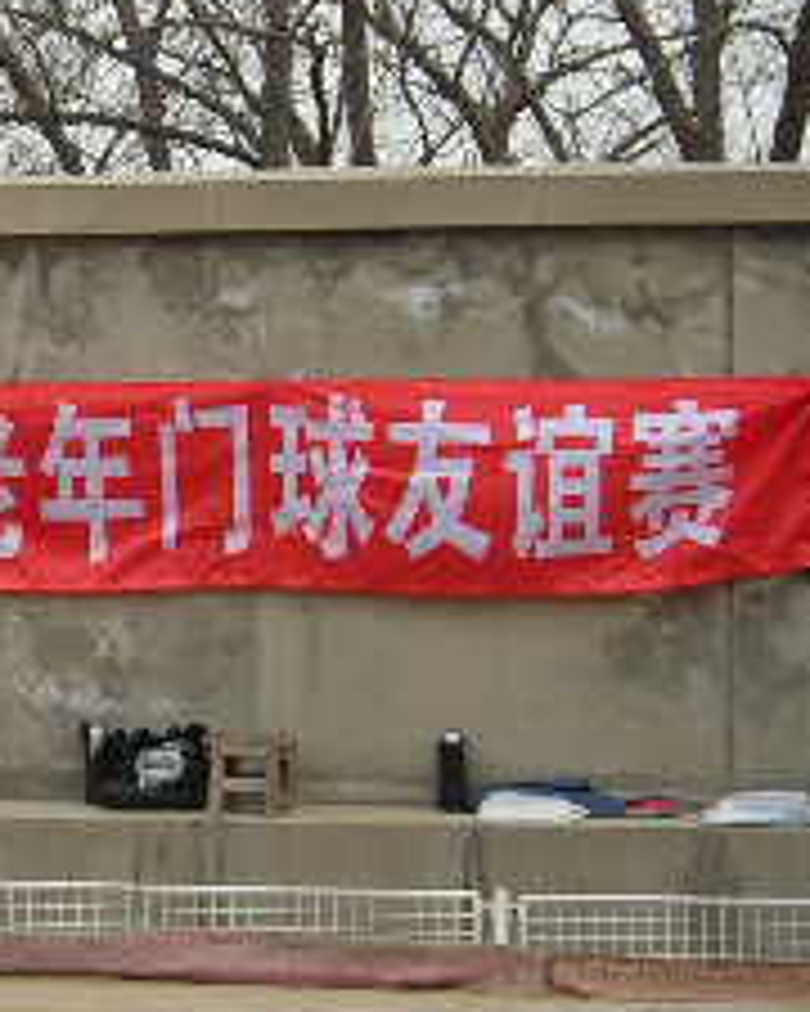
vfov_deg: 12.6
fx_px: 4585
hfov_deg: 10.0
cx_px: -22
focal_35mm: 153
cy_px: 513
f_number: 3.6
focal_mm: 9.1
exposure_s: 1/80.2
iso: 50
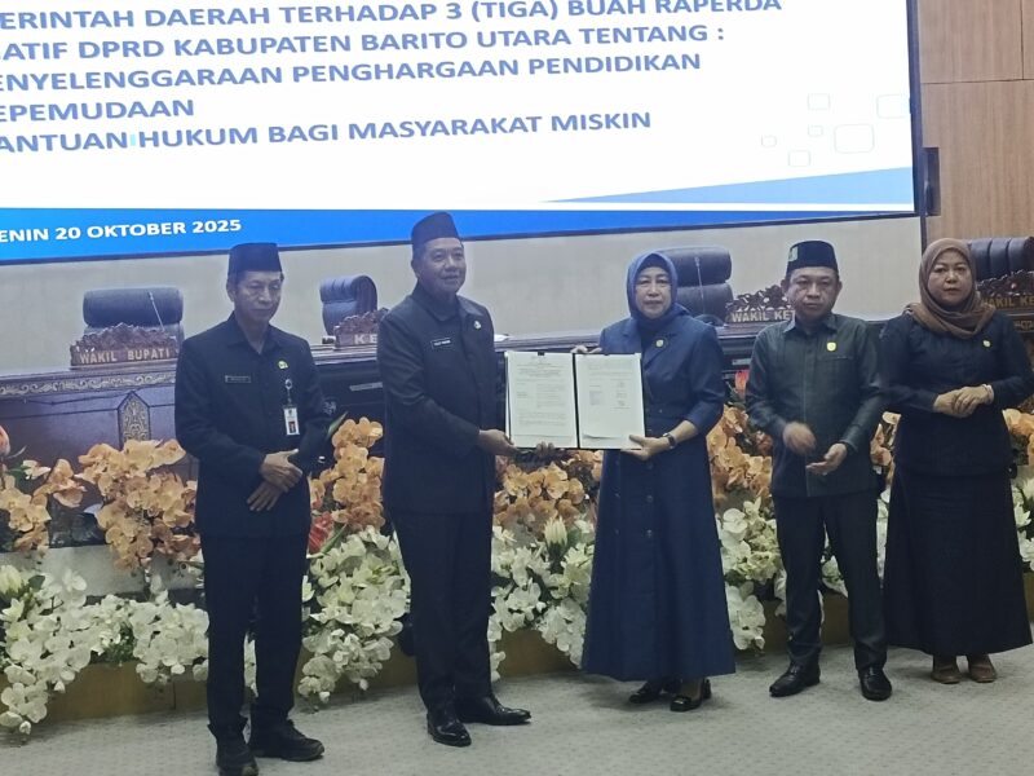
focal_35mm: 55
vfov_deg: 26.6
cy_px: 388
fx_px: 1643
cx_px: 517
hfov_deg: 34.9
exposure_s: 1/33.3
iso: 1138
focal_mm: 4.74
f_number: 1.79
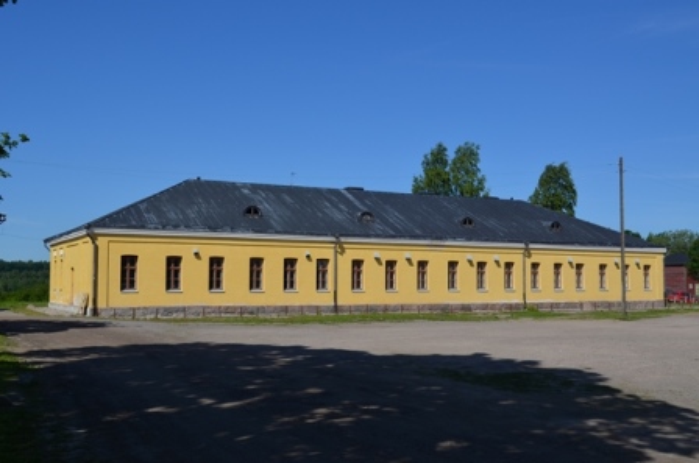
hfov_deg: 49.6
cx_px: 350
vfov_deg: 34.1
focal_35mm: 39
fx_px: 756
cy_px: 232
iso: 100
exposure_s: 1/400
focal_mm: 26
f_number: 10
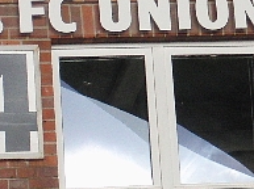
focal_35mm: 300
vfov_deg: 4.9
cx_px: 313
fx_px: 2197
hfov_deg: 6.6
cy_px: -8
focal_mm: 14.35
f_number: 4.1
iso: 400
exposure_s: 1/400
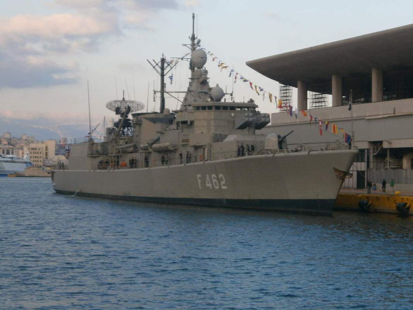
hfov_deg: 21.5
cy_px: 155
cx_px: 206
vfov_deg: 16.2
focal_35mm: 91
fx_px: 1086
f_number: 5.9
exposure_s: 1/125
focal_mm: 16.2
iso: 100
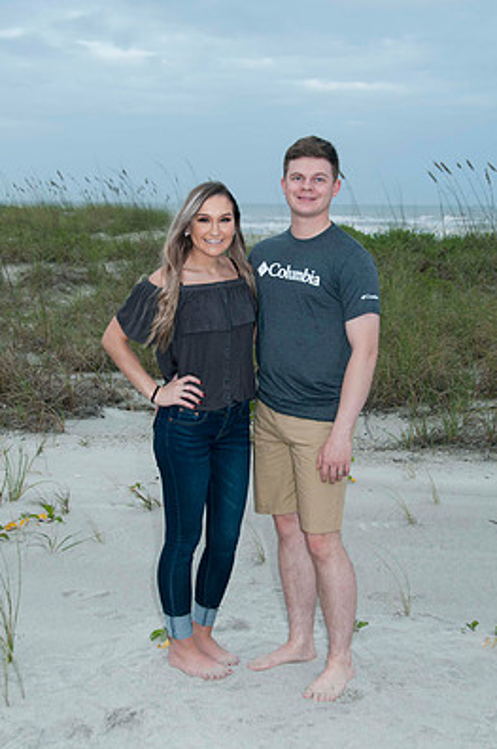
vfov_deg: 34.5
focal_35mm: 58
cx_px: 248
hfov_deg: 23.3
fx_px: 1204
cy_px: 350
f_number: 5.6
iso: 100
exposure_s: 1/125
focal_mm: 34
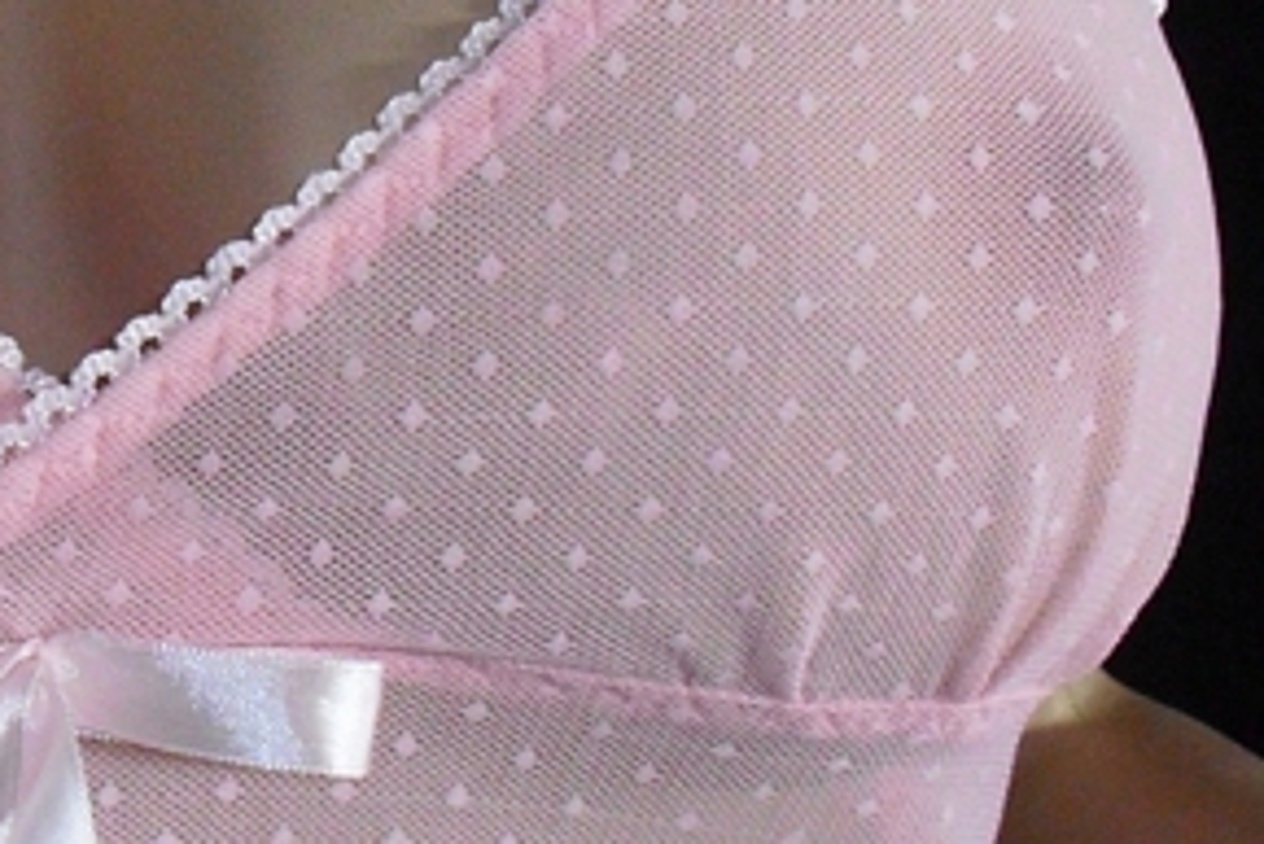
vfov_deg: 16.3
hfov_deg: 23.9
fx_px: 2845
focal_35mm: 81
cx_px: -20
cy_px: -144
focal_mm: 6.3
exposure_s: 1/60
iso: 400
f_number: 3.1
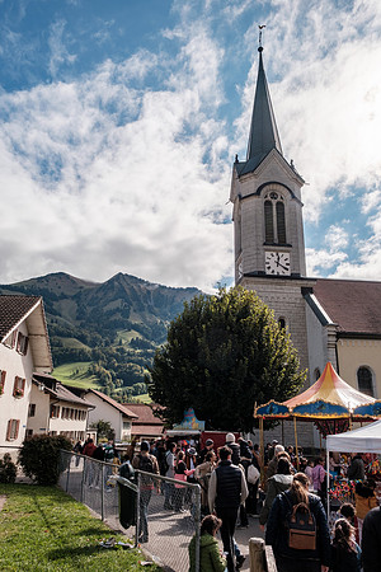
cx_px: 190
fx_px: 413
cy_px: 286
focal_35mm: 26
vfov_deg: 69.4
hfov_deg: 49.6
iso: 320
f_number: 5.6
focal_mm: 17.6
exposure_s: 1/1800
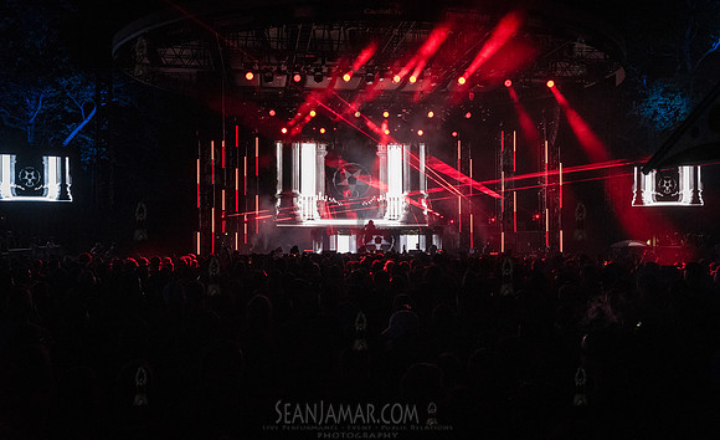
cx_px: 360
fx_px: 710
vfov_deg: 34.4
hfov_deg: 53.8
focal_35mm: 36
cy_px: 241
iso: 6400
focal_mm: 35
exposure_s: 1/640
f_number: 3.5
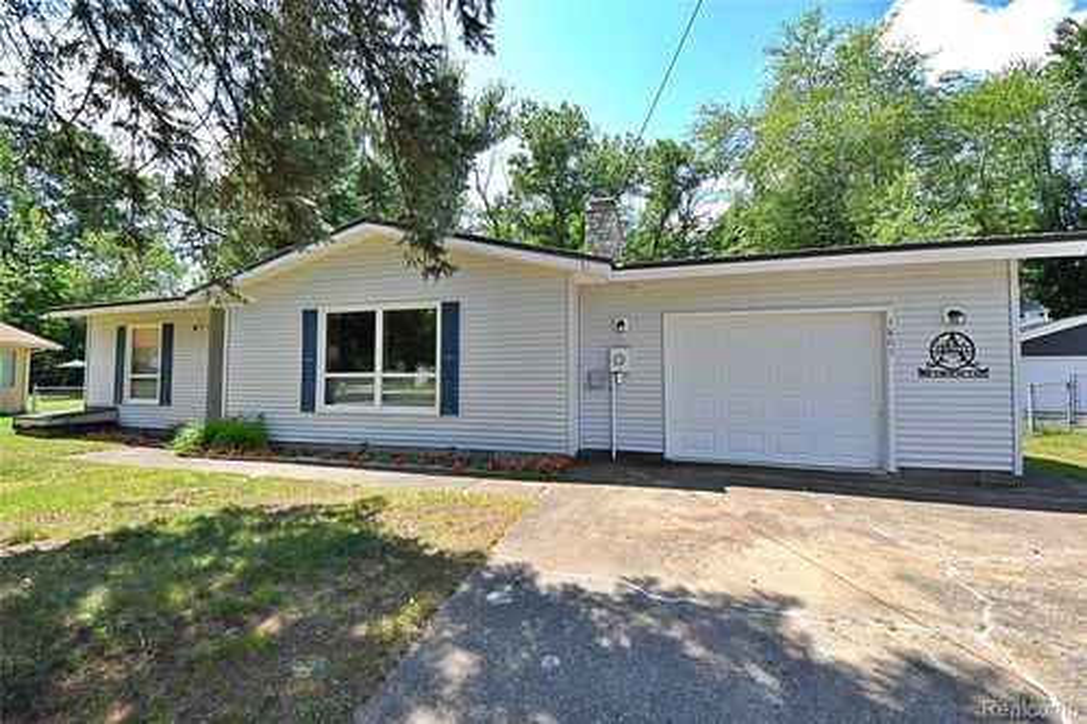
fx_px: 573
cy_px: 362
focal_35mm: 19
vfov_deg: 64.5
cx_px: 544
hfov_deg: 86.9
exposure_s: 1/1000
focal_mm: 13
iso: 800
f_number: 11
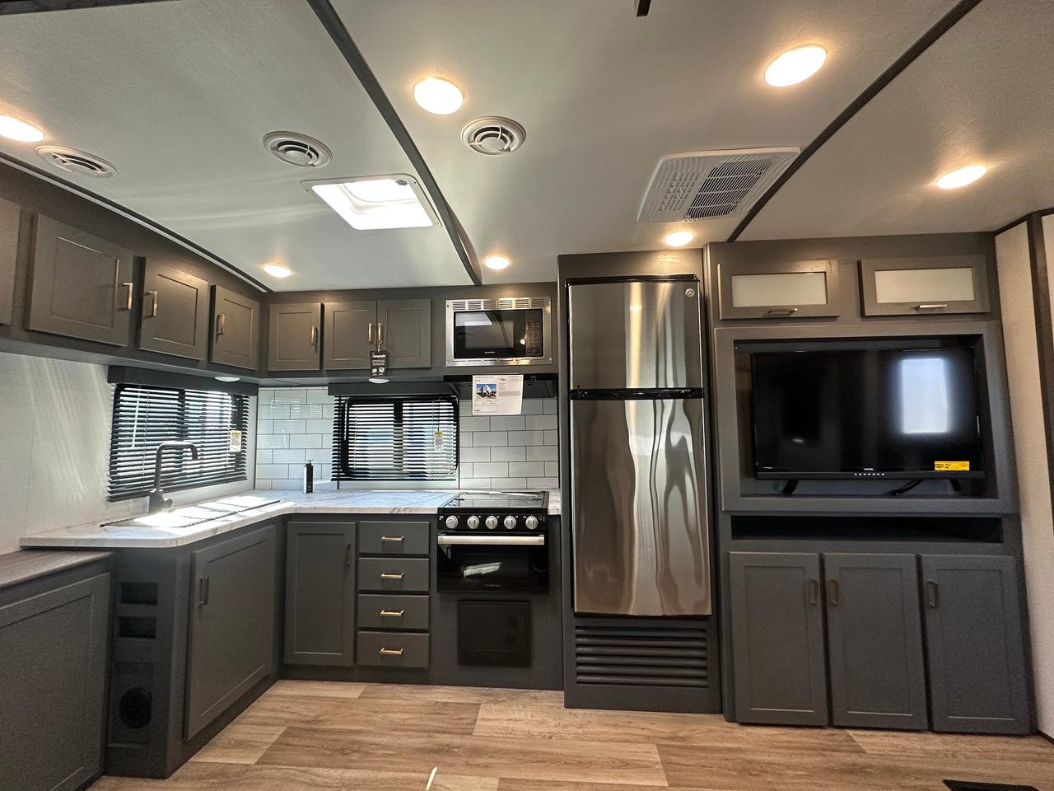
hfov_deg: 102.1
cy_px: 396
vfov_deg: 85.7
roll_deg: +0.0
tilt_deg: +4.5
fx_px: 426
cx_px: 527
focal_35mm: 14
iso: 250
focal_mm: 2.22
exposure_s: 1/99
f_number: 2.2
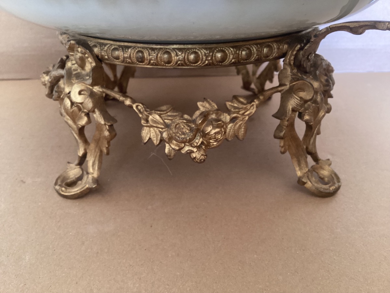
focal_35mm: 31
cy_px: 146
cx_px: 195
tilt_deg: -27.2
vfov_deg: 45.4
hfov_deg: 58.4
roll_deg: -2.5
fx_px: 349
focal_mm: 3.3
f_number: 2.4
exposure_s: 1/30
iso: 320
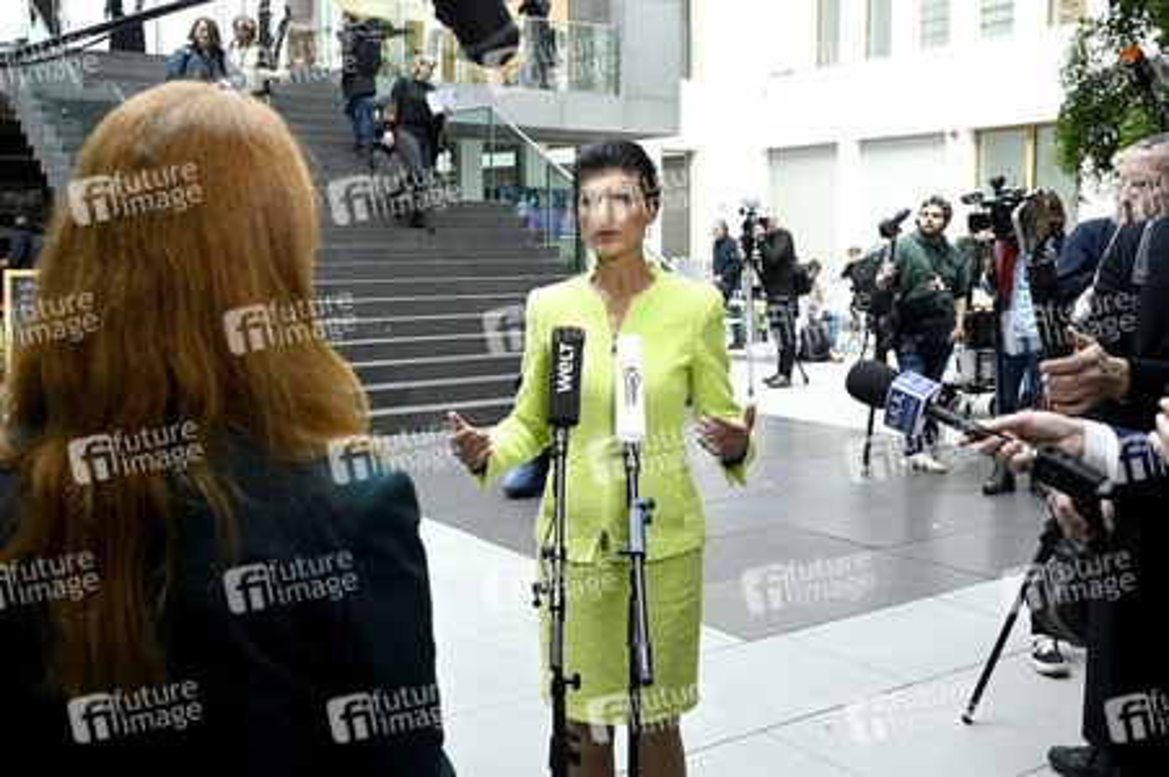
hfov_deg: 58.8
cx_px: 584
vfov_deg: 41.1
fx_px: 1038
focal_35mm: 32
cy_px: 388
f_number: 8
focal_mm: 32
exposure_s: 1/200
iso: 5000
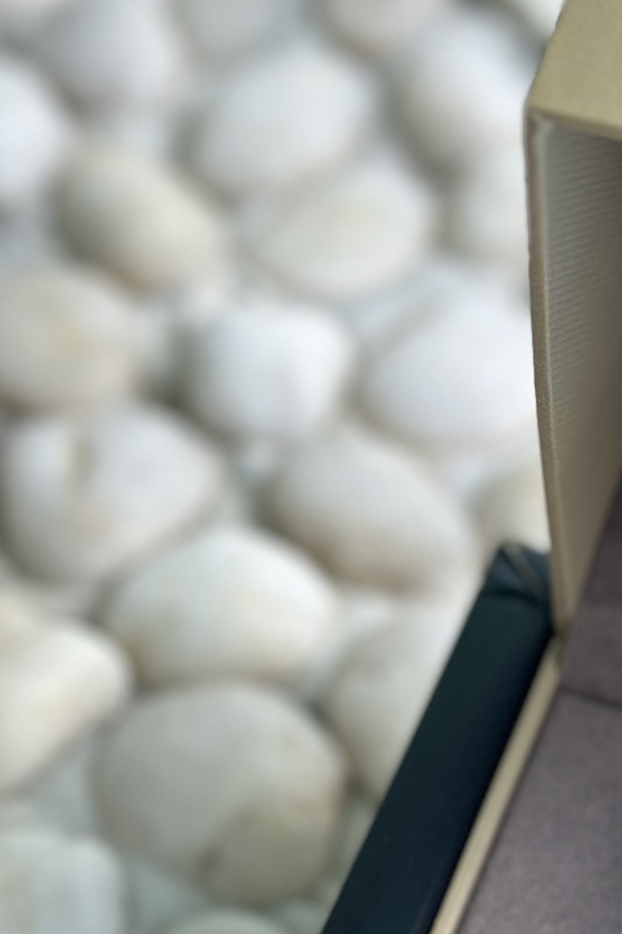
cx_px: 618
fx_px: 2955
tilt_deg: -49.5
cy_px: 633
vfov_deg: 17.9
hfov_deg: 11.9
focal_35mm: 114
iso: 125
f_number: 1.78
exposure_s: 1/79
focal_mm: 6.86
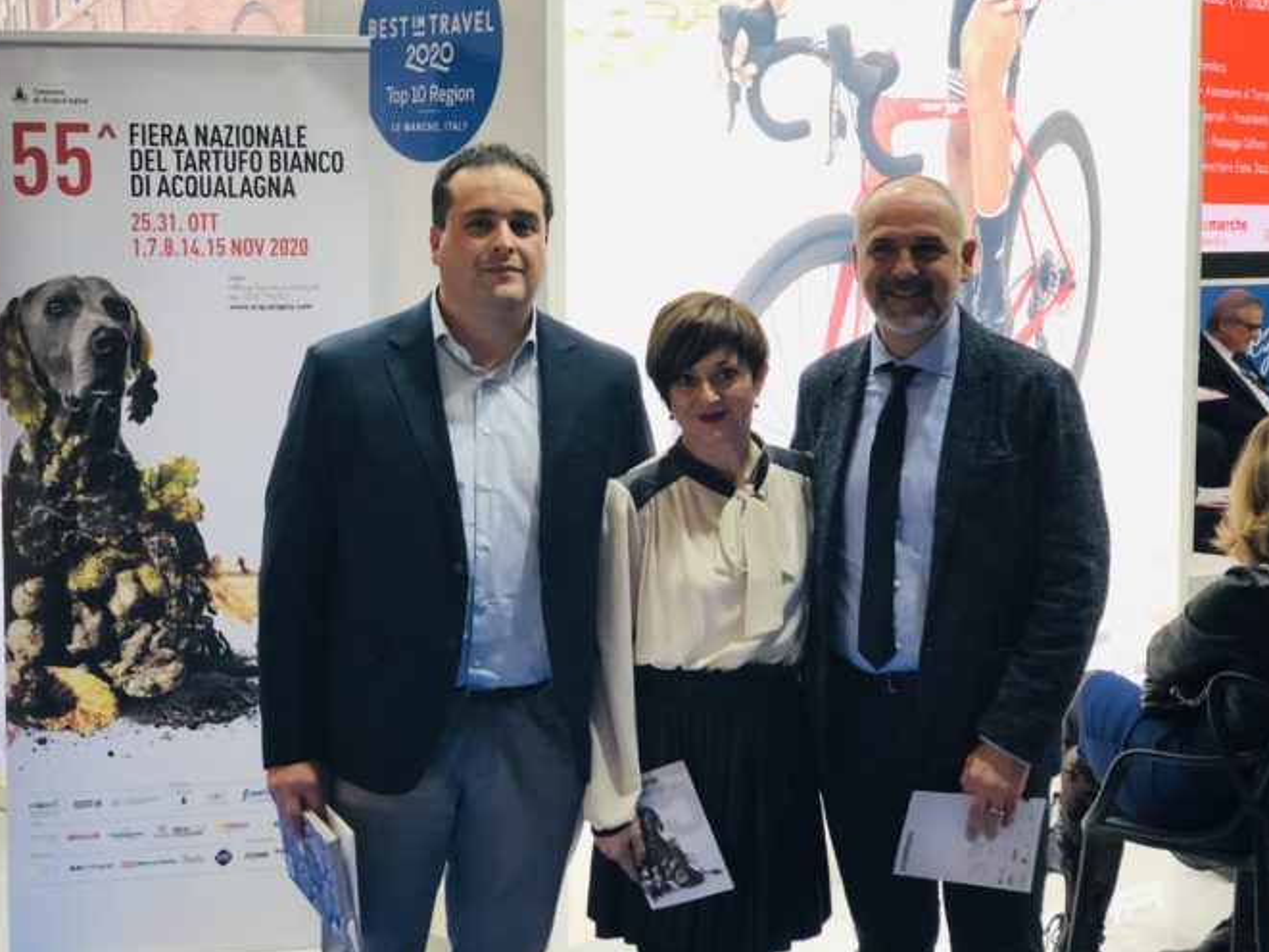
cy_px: 461
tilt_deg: -5.6
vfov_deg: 24.4
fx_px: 2200
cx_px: 637
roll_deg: -1.2
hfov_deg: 32.2
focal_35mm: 60
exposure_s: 1/33
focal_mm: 6.6
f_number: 2.8
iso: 40
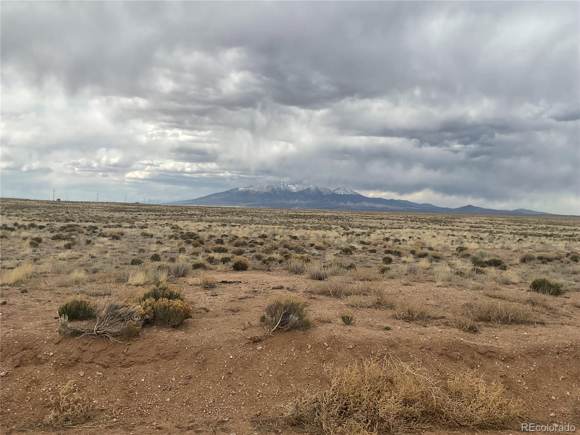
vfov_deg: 48.2
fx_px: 486
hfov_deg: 61.7
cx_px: 290
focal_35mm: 29
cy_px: 218
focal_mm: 3
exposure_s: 1/2427
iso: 16
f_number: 1.8
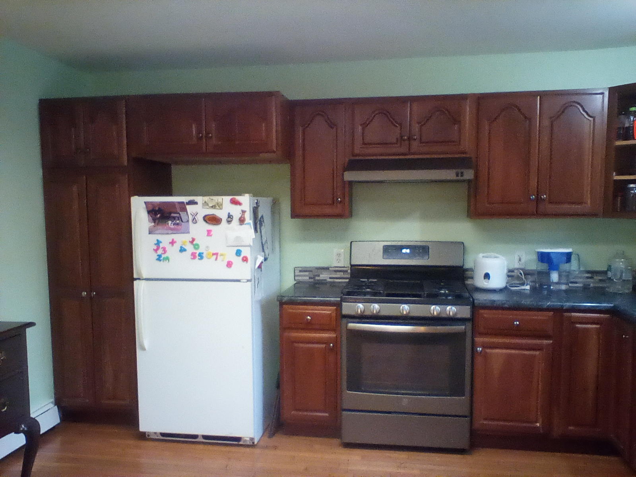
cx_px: 318
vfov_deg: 45.4
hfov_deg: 58.4
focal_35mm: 31
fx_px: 570
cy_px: 238
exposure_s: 1/15
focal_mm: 2.38
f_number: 2.4
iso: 437
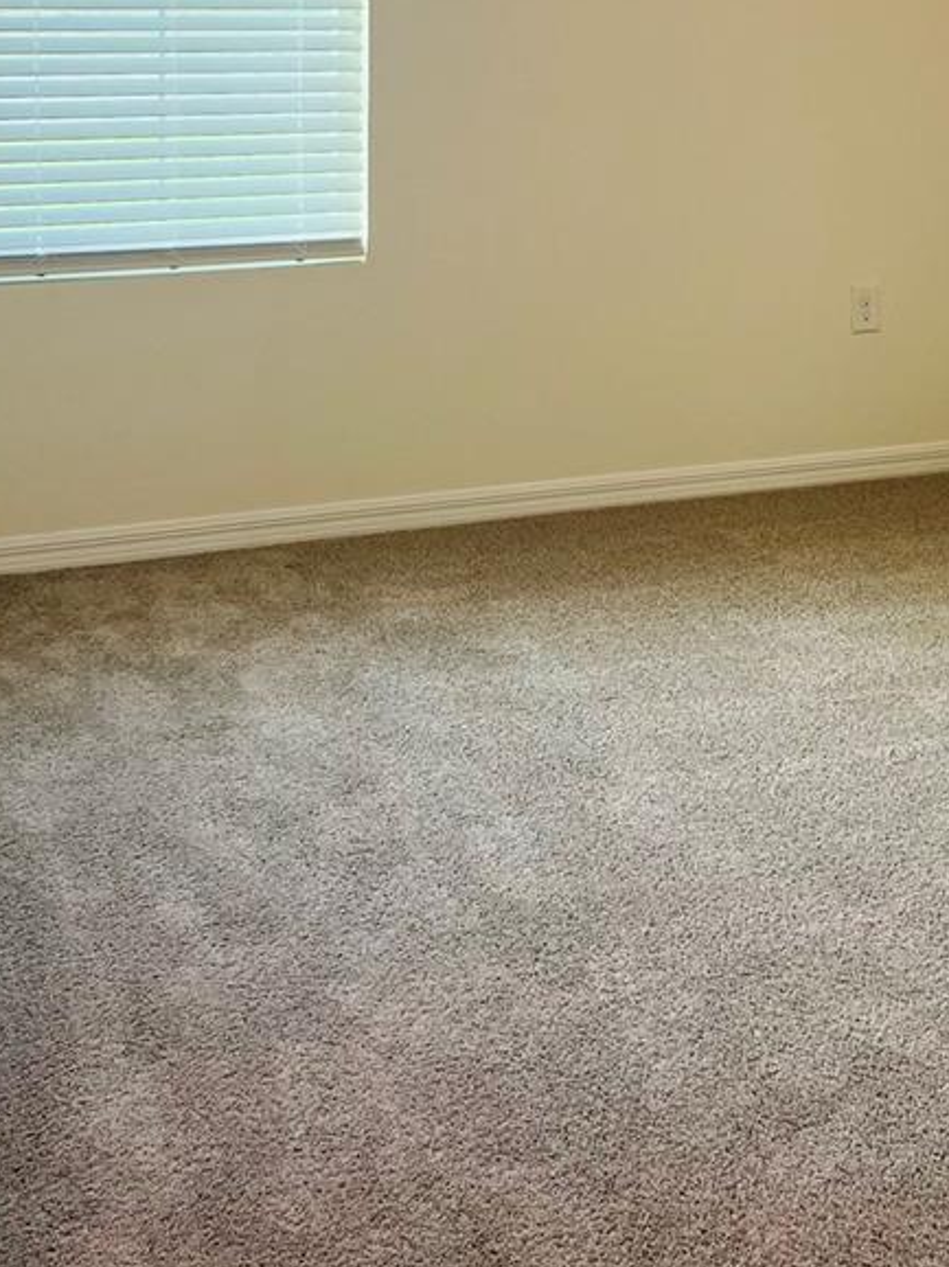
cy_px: 180
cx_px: 574
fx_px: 1975
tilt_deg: -7.7
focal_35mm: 54
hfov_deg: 27.0
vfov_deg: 34.0
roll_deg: -0.8
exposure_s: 1/120
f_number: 1.5
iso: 100
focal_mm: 5.7
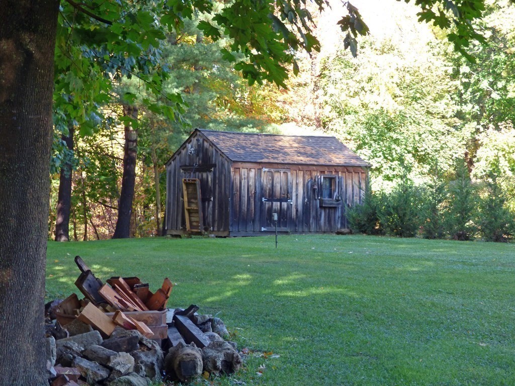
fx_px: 1190
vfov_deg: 18.4
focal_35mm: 80
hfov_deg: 24.4
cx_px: 258
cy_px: 193
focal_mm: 13.52
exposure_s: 1/60
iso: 200
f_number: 4.4
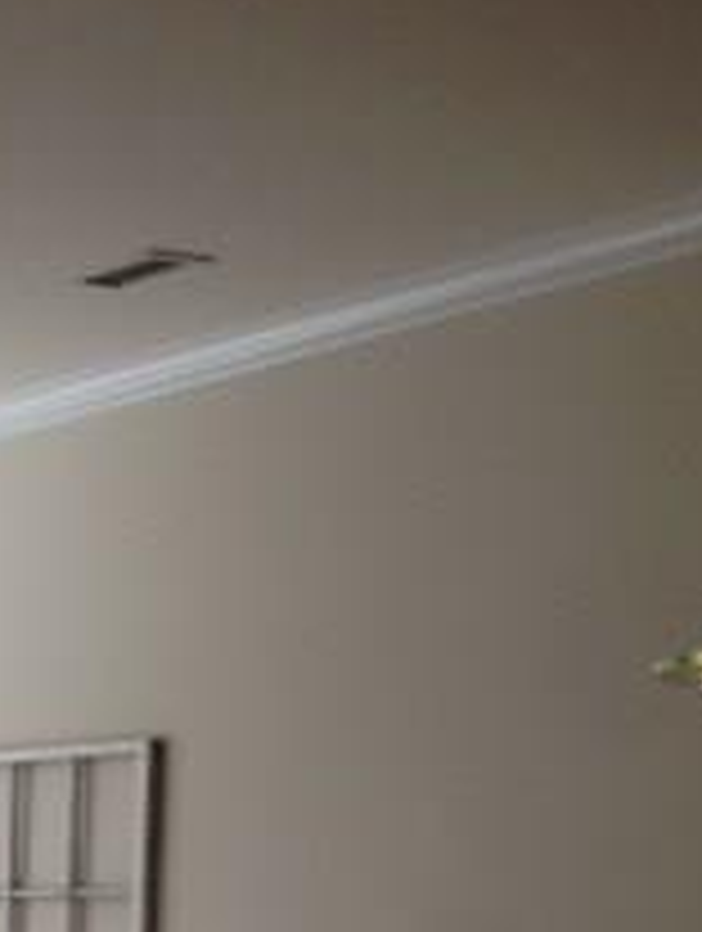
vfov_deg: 16.5
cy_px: 1414
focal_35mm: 108
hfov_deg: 13.3
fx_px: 2911
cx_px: -202
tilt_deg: -12.5
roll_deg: -0.6
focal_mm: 4.28
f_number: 2.4
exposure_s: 1/137
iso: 50
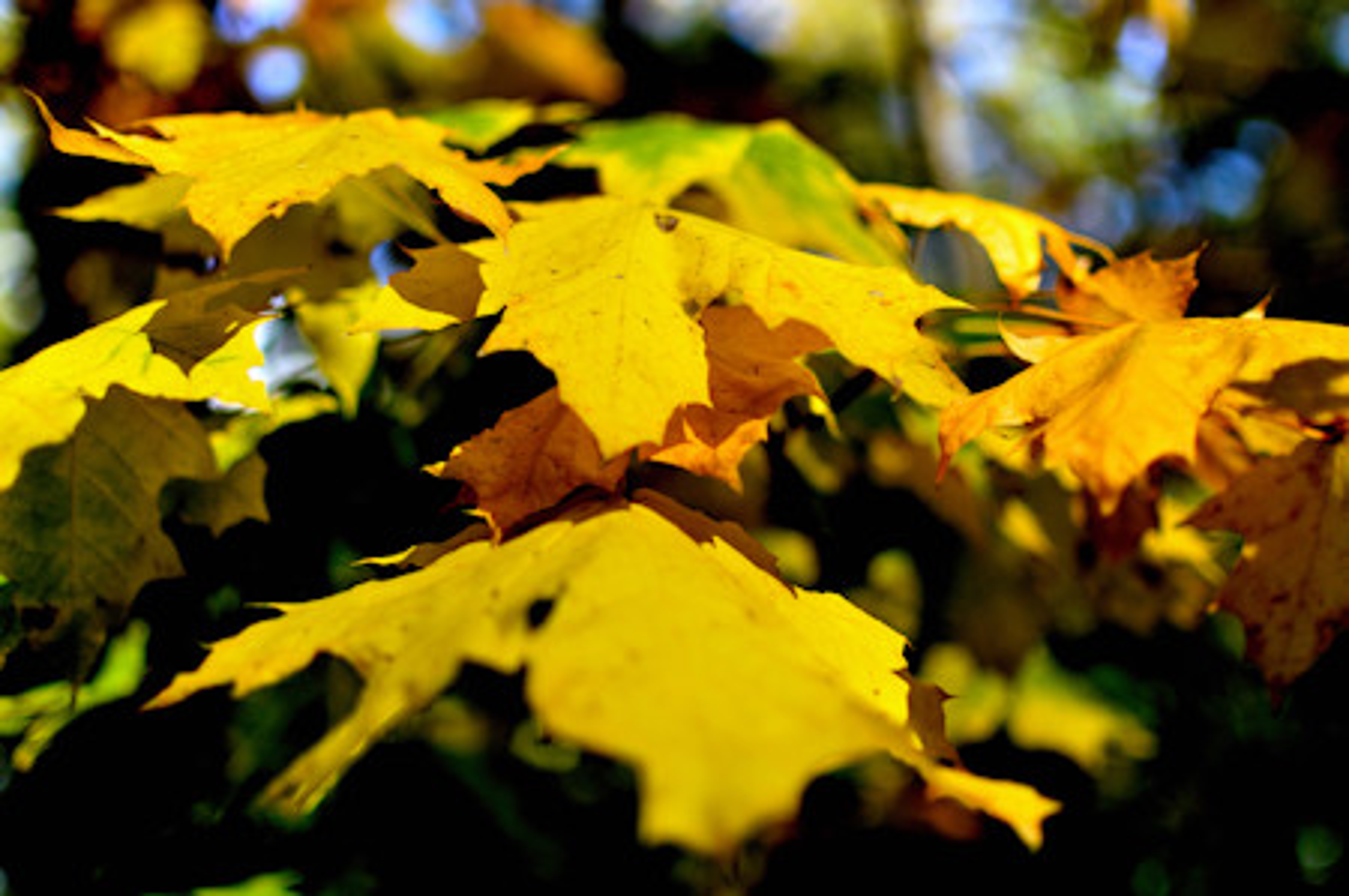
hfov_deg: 37.9
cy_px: 448
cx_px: 674
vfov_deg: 25.7
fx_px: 1965
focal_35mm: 52
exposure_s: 1/2500
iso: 200
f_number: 1.8
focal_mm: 35
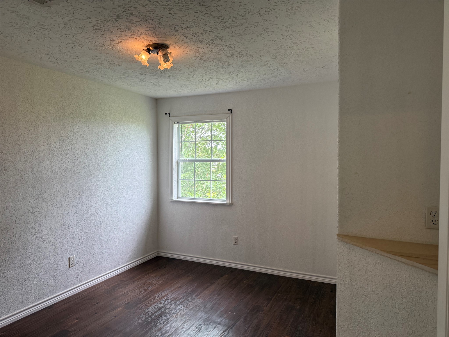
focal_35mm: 24
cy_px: 168
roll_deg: -0.2
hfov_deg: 71.6
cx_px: 224
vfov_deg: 56.8
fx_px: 311
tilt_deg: -2.3
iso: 160
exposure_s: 1/196
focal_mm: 6.76
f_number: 1.78
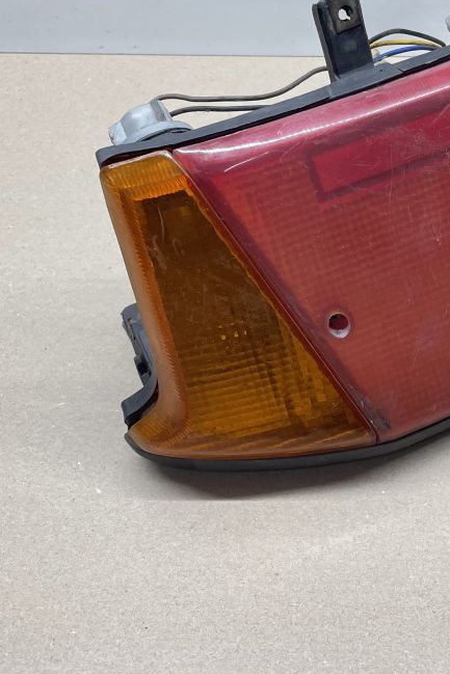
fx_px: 937
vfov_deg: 39.4
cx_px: 366
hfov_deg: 26.5
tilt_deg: -46.4
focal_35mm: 50
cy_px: 263
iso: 80
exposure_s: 1/100
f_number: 1.6
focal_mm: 4.2
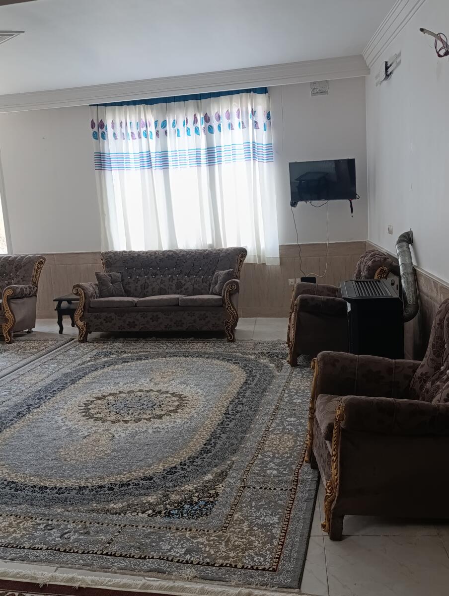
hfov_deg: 40.8
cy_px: 298
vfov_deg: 52.6
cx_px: 224
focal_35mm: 35
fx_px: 604
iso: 500
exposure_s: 1/100
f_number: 1.65
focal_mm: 6.14
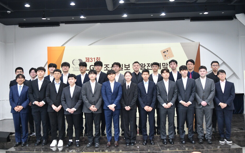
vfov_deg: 37.3
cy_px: 72
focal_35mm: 34
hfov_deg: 56.7
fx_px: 227
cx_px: 122
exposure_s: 1/100
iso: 1600
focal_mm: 22
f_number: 2.8
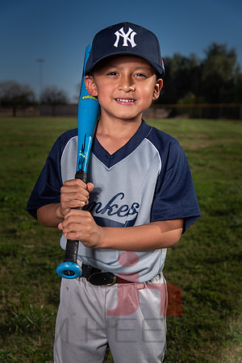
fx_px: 555
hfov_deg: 24.6
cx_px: 121
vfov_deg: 36.2
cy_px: 182
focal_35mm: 55
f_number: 5.6
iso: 100
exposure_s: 1/1250
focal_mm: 55
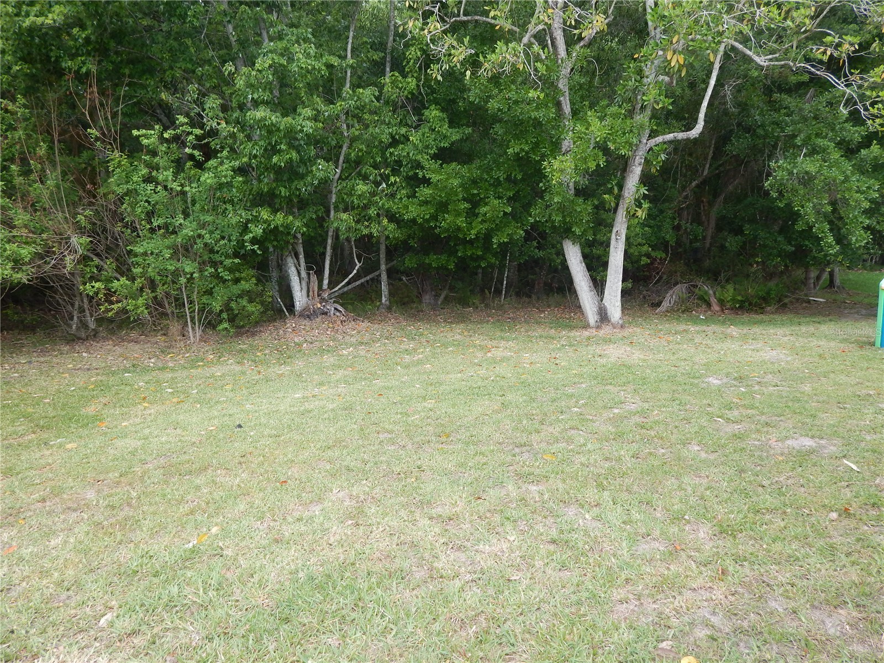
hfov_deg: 76.4
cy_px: 332
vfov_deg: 61.1
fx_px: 562
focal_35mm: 22
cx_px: 442
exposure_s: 1/400
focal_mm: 4
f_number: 3
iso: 125
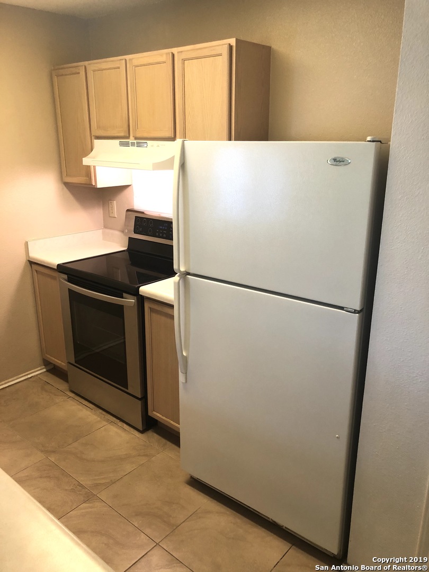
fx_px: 463
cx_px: 214
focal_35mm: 28
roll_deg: +0.1
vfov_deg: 63.4
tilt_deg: -17.5
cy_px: 286
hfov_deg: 49.7
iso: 40
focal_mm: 4
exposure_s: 1/15
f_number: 1.8
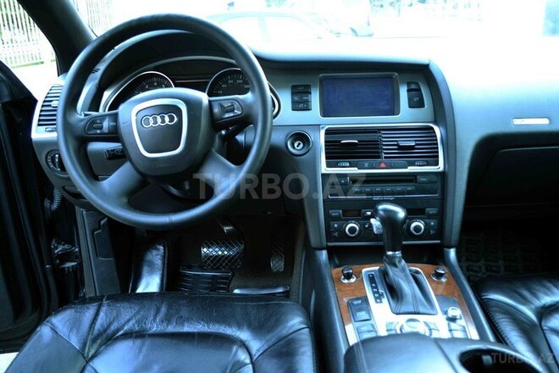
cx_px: 280
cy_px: 186
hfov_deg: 67.4
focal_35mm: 27
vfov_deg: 47.9
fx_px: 419
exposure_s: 1/8
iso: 1600
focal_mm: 18
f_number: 3.5
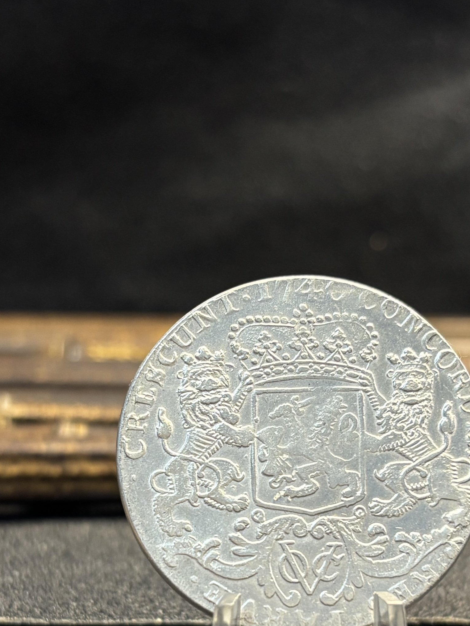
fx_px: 778
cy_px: 462
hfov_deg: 33.4
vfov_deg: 42.6
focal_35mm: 43
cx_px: 303
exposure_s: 1/50
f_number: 1.6
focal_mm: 5.96
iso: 125
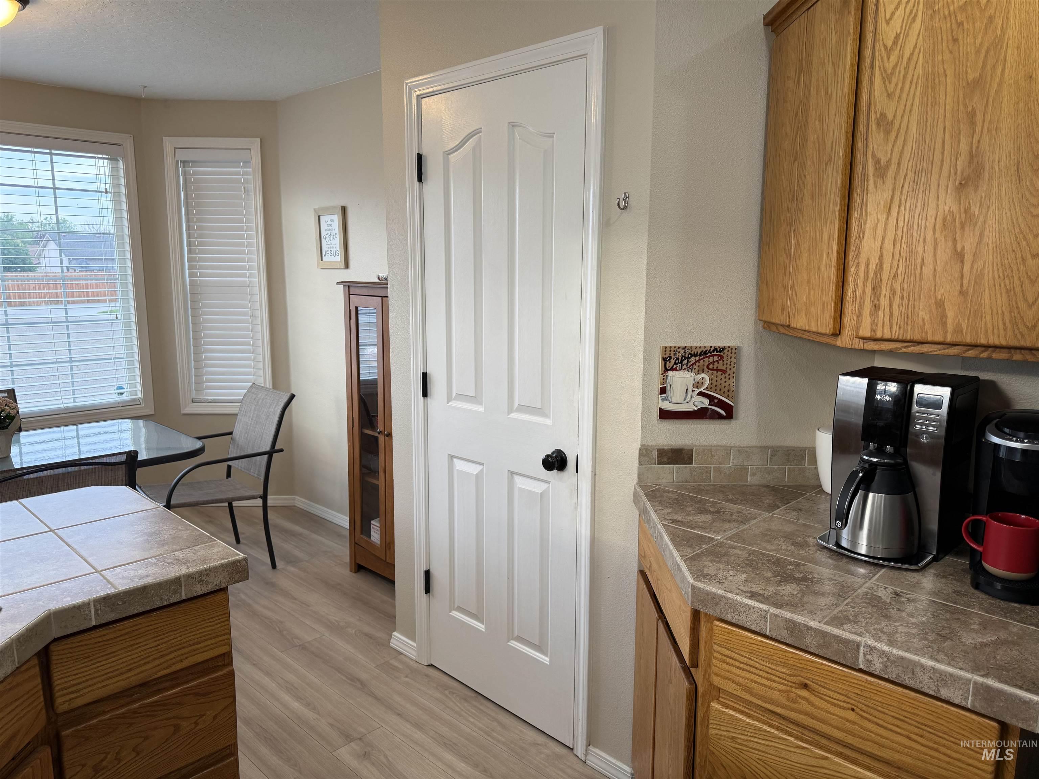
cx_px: 520
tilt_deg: -9.3
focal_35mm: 24
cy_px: 390
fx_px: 720
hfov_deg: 71.6
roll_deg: -0.2
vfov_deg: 56.8
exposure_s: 1/120
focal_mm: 6.76
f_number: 1.78
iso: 125
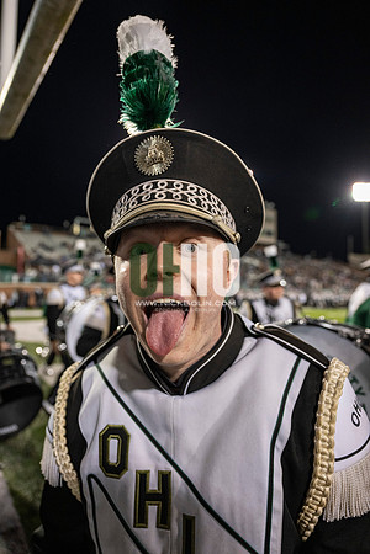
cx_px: 185
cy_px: 277
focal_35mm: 24
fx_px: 370
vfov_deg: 73.7
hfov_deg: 53.1
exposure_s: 1/500
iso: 1250
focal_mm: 24
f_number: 3.2
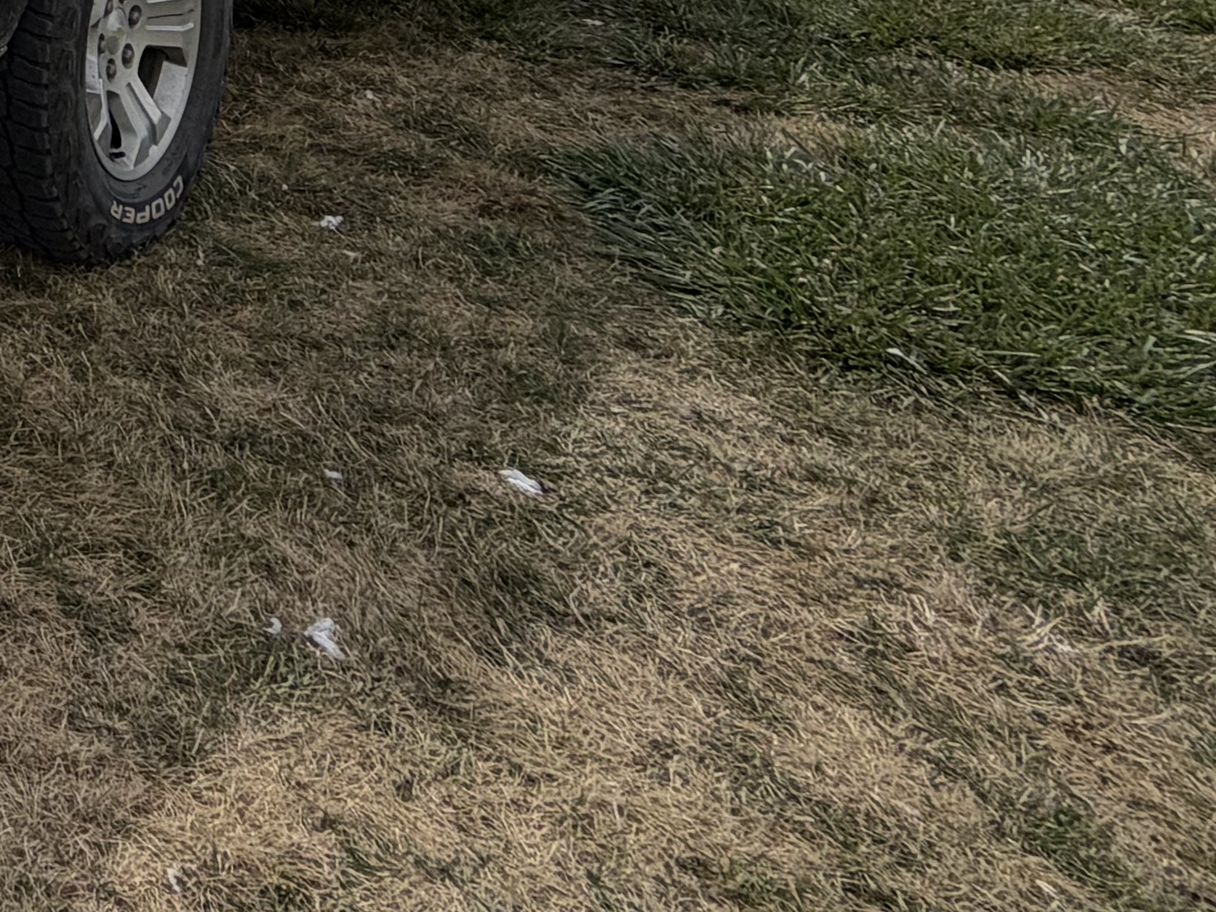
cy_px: -570
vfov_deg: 21.5
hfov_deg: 24.9
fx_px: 1862
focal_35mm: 53
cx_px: -726
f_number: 2.2
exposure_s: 1/1613
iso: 20
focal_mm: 2.22
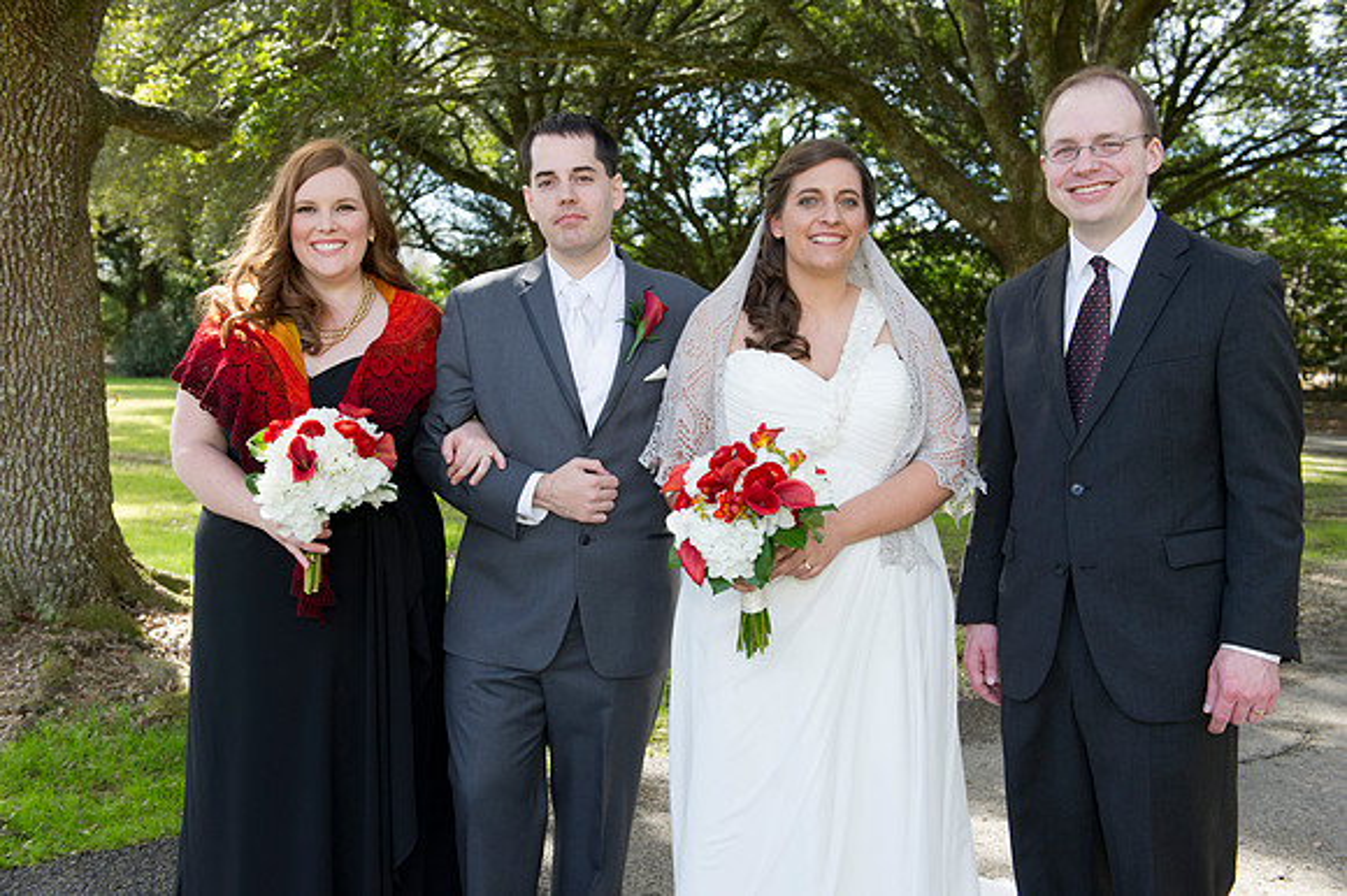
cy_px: 448
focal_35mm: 38
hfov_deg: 50.7
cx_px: 674
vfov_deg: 35.0
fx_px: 1421
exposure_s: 1/125
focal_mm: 38
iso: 320
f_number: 5.6
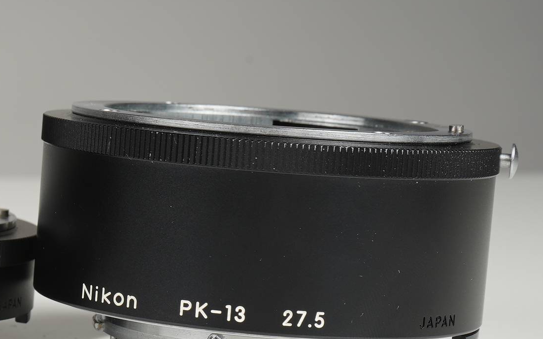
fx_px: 2057
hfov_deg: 14.4
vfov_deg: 9.4
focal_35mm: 139
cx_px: -156
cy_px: 242
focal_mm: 50
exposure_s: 1/200
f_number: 16
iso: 200
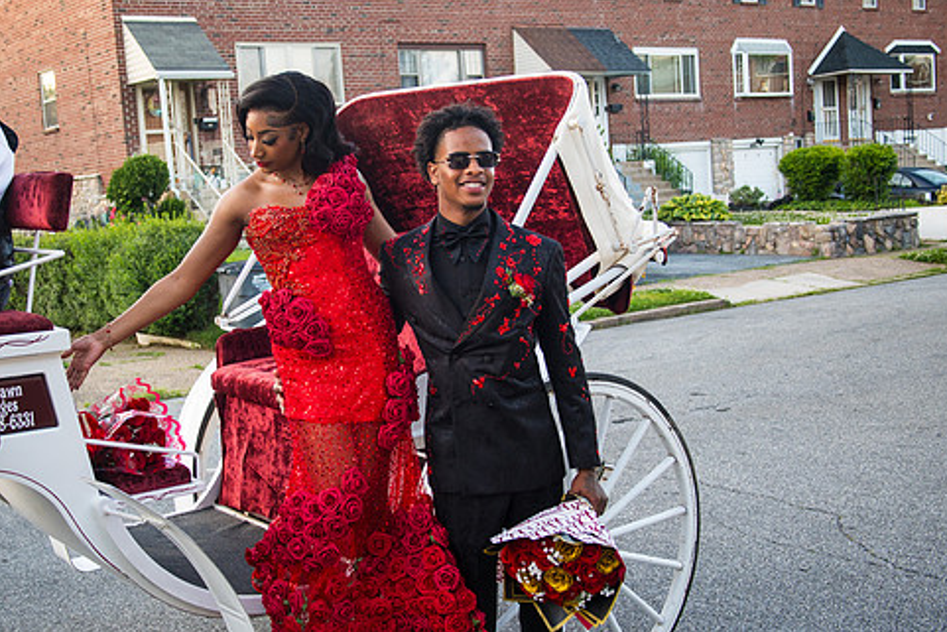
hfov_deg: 41.8
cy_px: 316
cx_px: 394
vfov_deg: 28.7
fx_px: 1237
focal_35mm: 47
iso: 640
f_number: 4.2
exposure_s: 1/125
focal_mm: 38
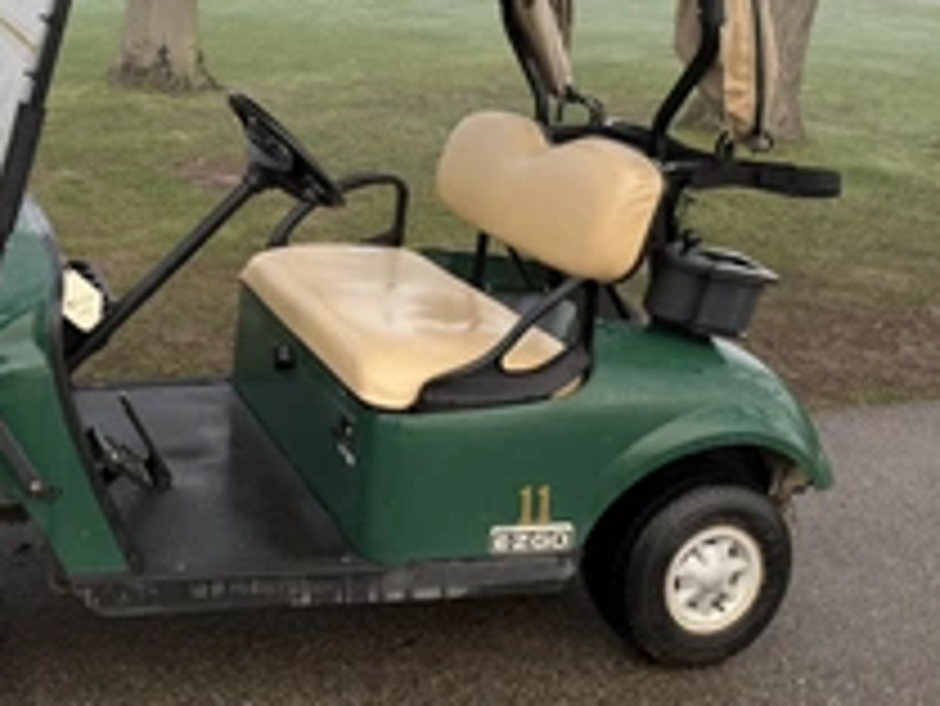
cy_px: 216
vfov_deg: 31.2
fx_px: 1250
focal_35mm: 46
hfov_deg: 40.2
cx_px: 252
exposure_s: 1/154
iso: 80
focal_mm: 6.76
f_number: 1.78
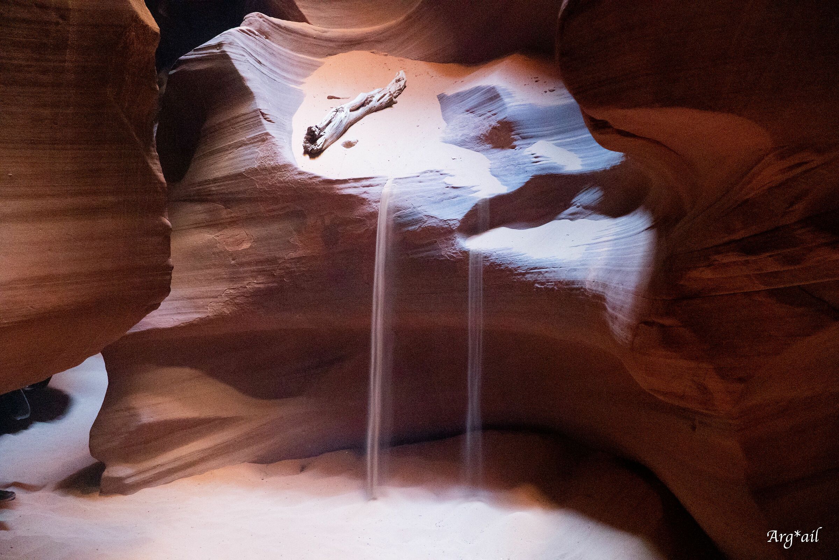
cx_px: 420
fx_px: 699
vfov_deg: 43.6
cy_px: 280
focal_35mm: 30
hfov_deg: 61.9
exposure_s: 1/25
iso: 6400
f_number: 4
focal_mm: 20
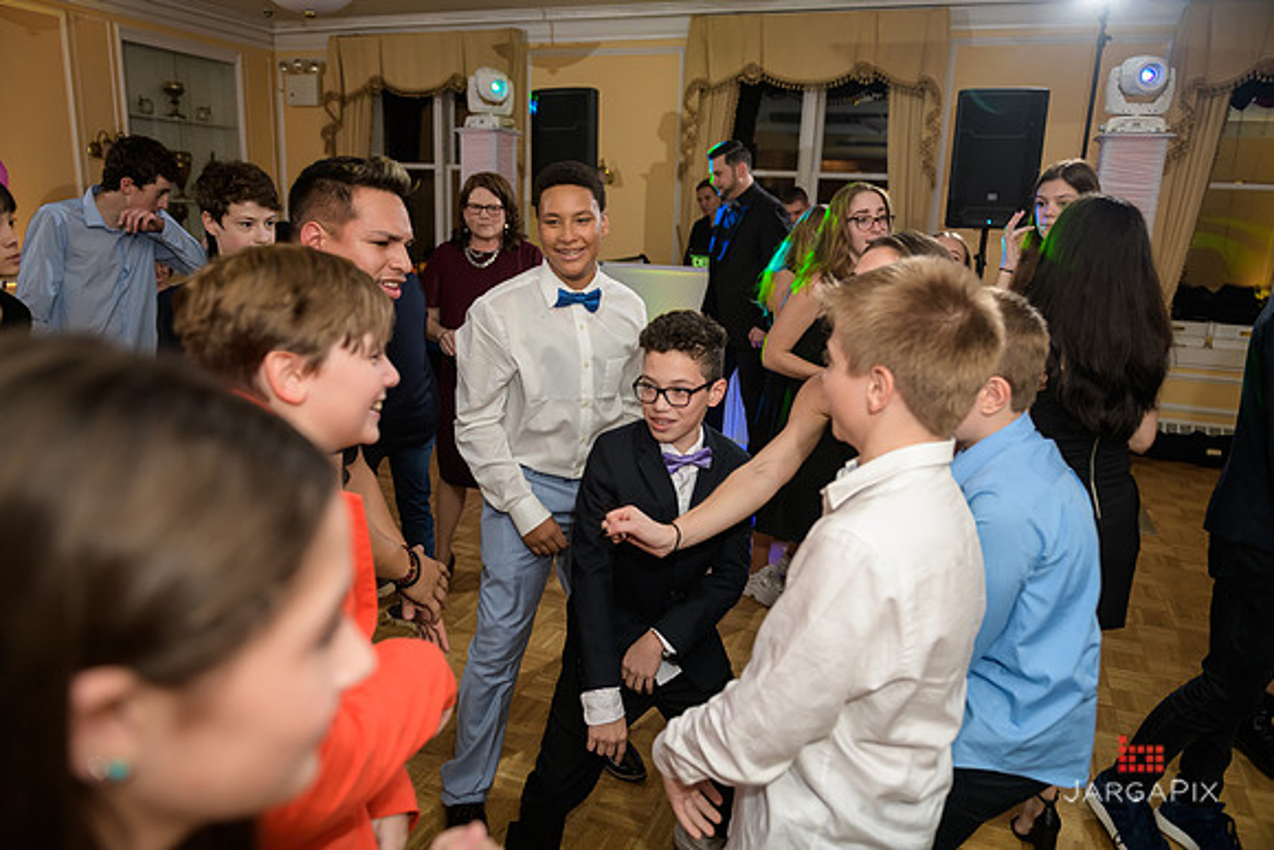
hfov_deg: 73.7
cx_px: 637
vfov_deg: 53.2
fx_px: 849
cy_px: 425
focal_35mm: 24
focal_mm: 24
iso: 800
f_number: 3.2
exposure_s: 1/125
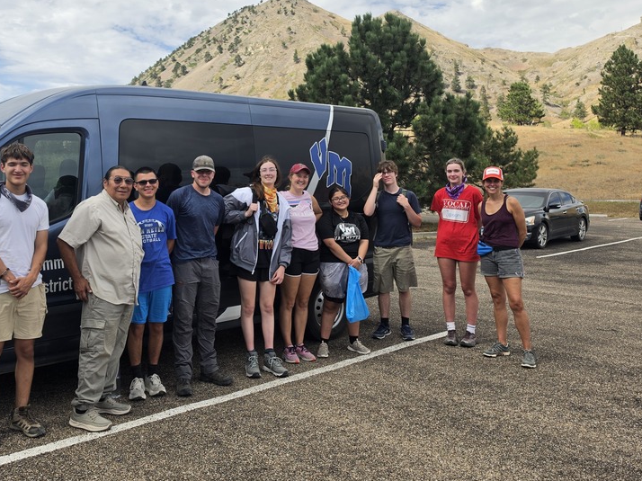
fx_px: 612
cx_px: 236
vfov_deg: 42.7
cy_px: 196
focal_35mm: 33
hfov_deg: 54.7
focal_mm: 6.5
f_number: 1.4
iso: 64
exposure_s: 1/6147
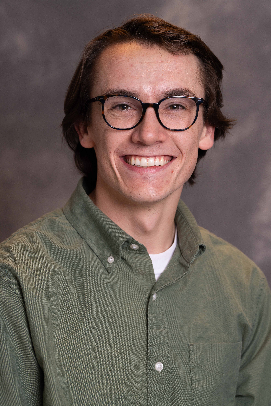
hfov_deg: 10.6
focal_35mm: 129
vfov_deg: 15.9
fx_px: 1457
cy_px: 203
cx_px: 136
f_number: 6.3
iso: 160
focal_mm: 129
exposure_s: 1/160
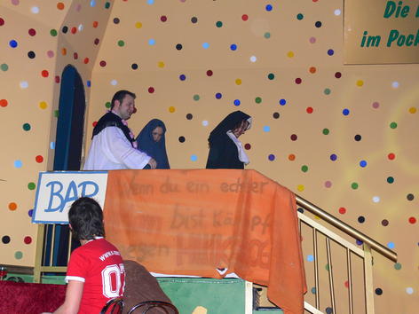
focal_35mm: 49
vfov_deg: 29.7
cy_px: 157
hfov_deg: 38.9
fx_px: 593
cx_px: 210
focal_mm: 10.4
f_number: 3.2
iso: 160
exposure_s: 1/30
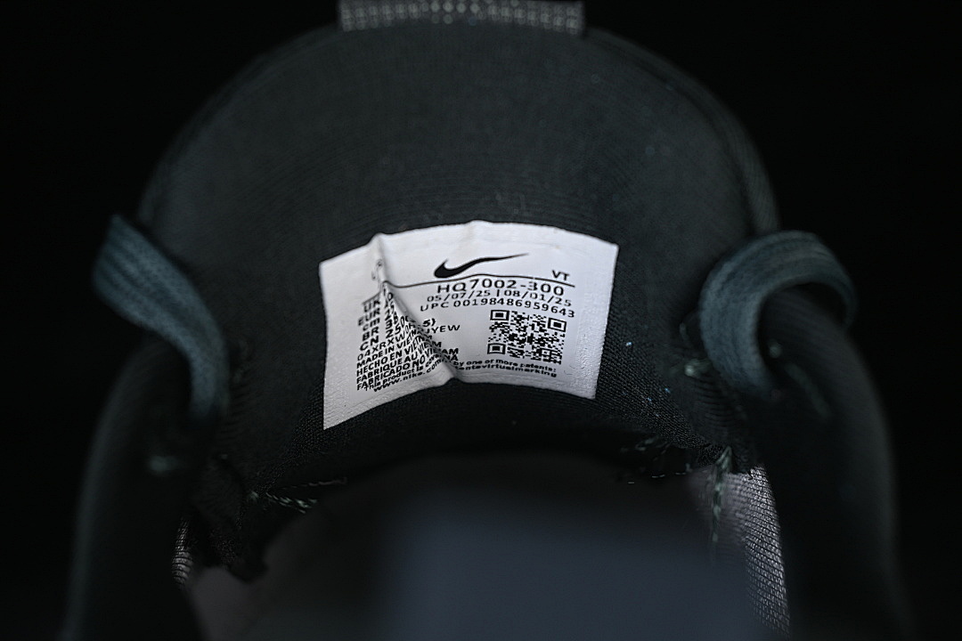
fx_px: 2004
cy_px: 320
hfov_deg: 27.0
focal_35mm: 75
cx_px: 481
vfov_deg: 18.2
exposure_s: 1/60
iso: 160
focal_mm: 50
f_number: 6.3
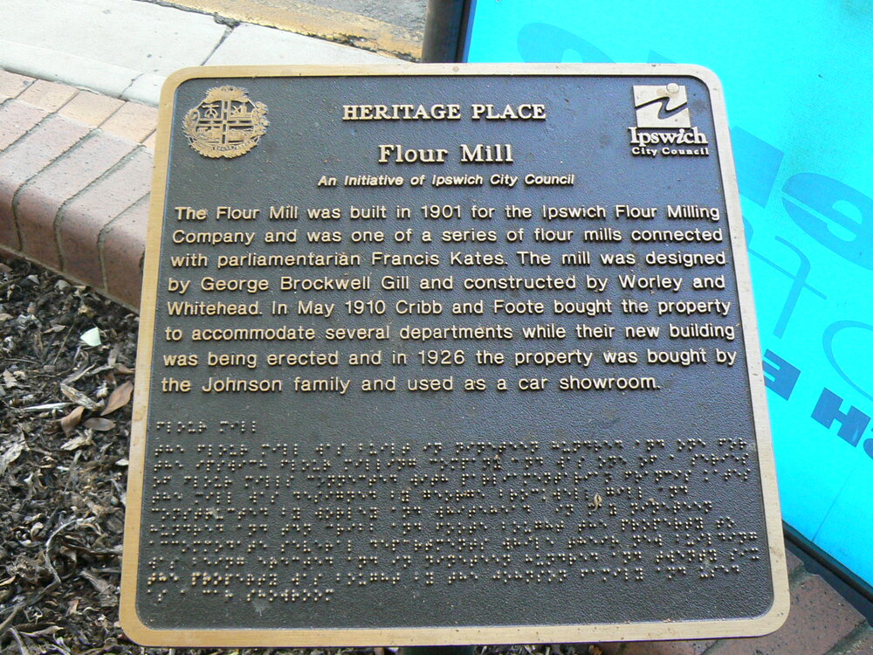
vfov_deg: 33.6
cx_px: 436
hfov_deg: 43.9
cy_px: 328
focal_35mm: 43
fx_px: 1084
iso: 200
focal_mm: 6
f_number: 4
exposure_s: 1/100
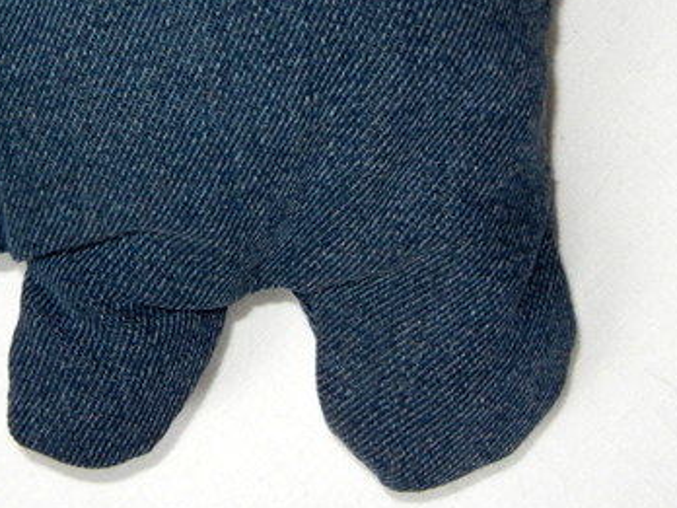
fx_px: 1349
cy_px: 56
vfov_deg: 20.9
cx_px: 130
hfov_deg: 27.6
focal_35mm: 69
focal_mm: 5.4
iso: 200
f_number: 3.5
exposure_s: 1/30
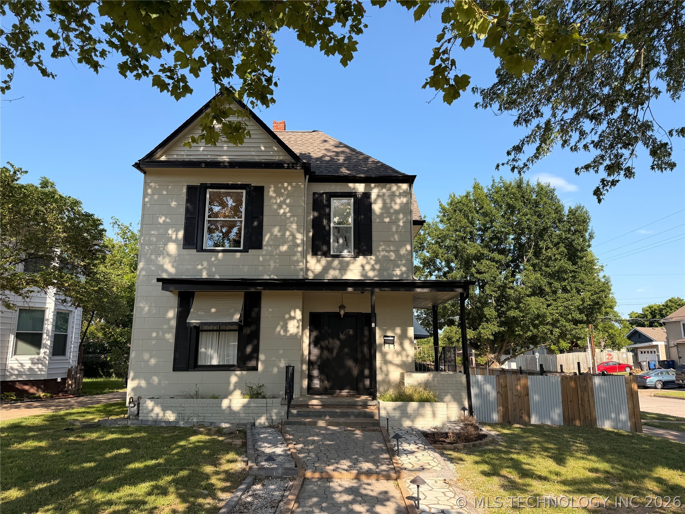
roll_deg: +0.6
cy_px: 257
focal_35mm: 24
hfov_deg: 71.6
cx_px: 342
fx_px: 475
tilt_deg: +11.0
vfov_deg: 56.8
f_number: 1.78
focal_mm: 6.76
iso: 80
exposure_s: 1/2232
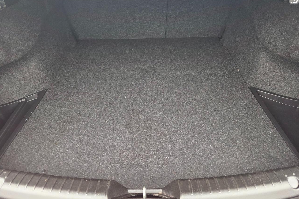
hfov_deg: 73.7
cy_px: 94
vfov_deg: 53.1
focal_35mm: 24
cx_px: 149
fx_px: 199
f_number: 1.7
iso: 200
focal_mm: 6.3
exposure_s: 1/120
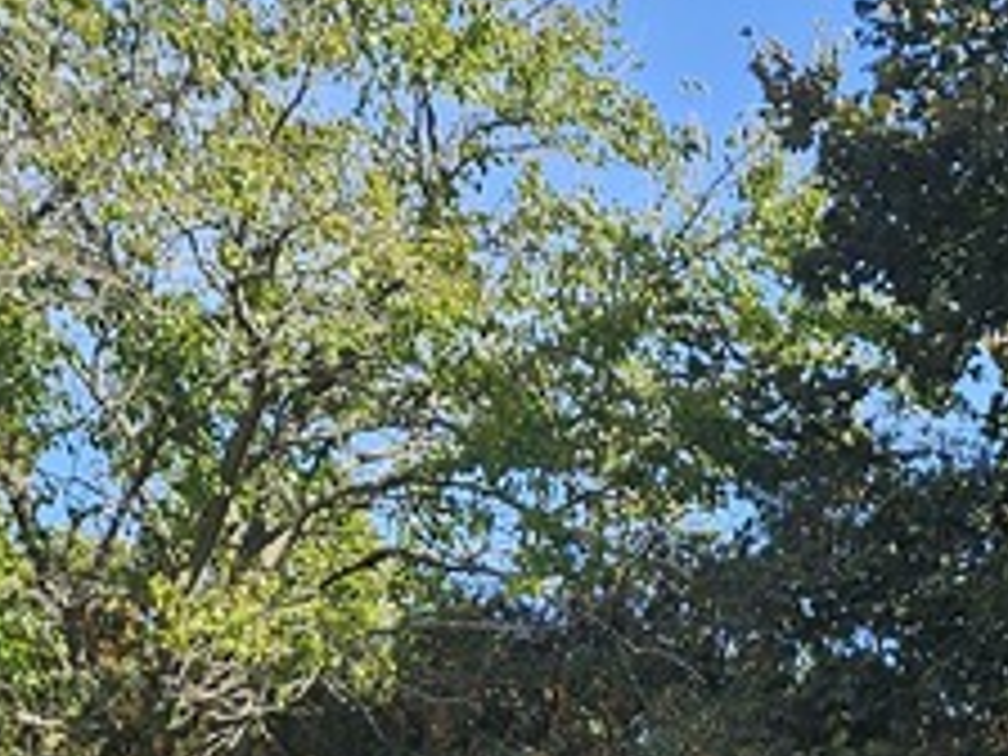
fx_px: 3058
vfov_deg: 12.5
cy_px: 1476
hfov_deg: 16.9
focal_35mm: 105
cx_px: 1521
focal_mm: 5.4
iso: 25
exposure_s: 1/569
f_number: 1.8
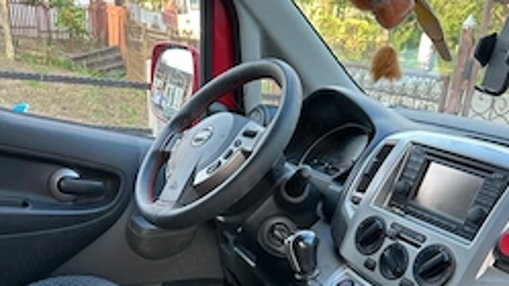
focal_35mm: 42
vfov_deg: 27.1
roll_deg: -2.1
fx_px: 567
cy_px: 272
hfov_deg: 48.4
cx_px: 251
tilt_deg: -23.4
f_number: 1.78
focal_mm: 6.86
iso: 125
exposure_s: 1/121
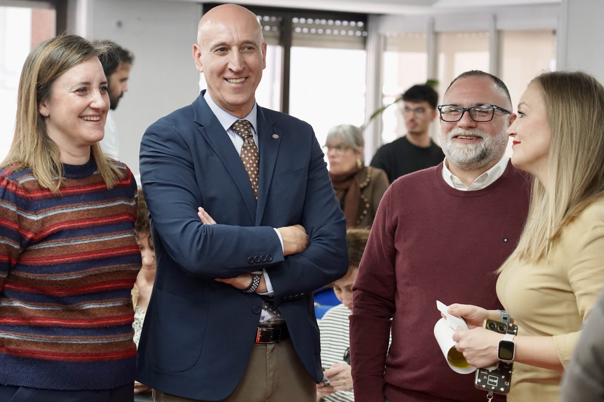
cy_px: 201
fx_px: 1426
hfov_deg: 23.9
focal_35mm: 85
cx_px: 302
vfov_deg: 16.1
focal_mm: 85
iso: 4000
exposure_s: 1/320
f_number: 4.5
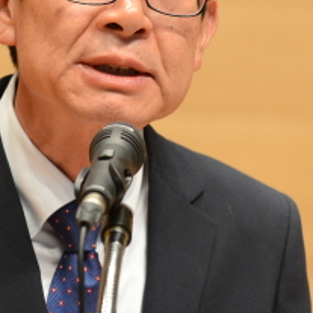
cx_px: 103
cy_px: 77
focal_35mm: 534
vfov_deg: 3.3
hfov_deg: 3.3
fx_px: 5463
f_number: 4.5
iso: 1600
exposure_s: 1/250
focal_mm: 200
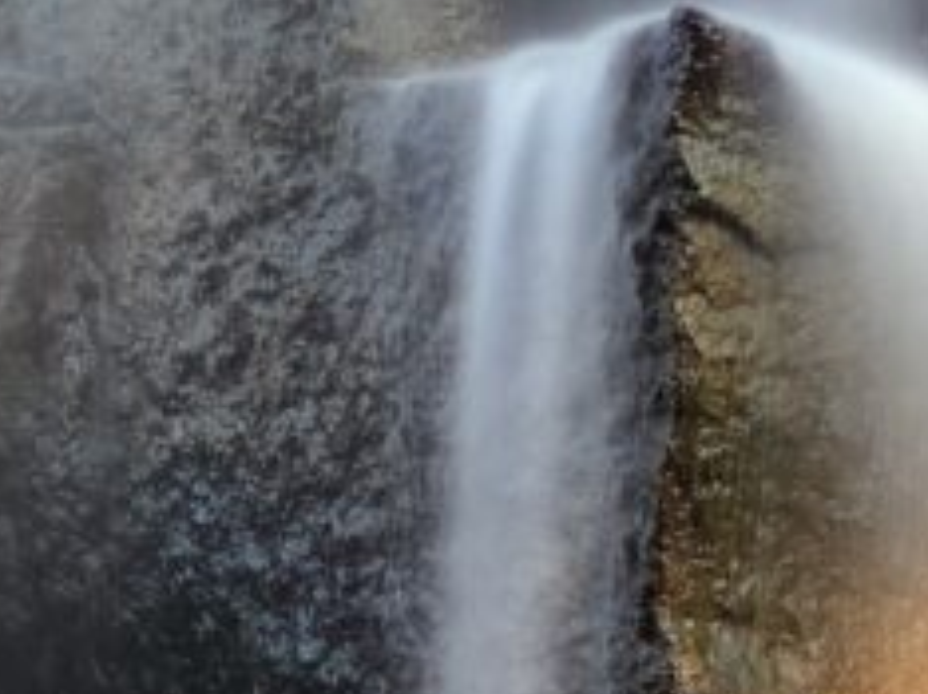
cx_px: 1713
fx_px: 6106
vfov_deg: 6.4
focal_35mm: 228
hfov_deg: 8.3
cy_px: 944
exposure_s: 30
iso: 100
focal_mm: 6
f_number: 2
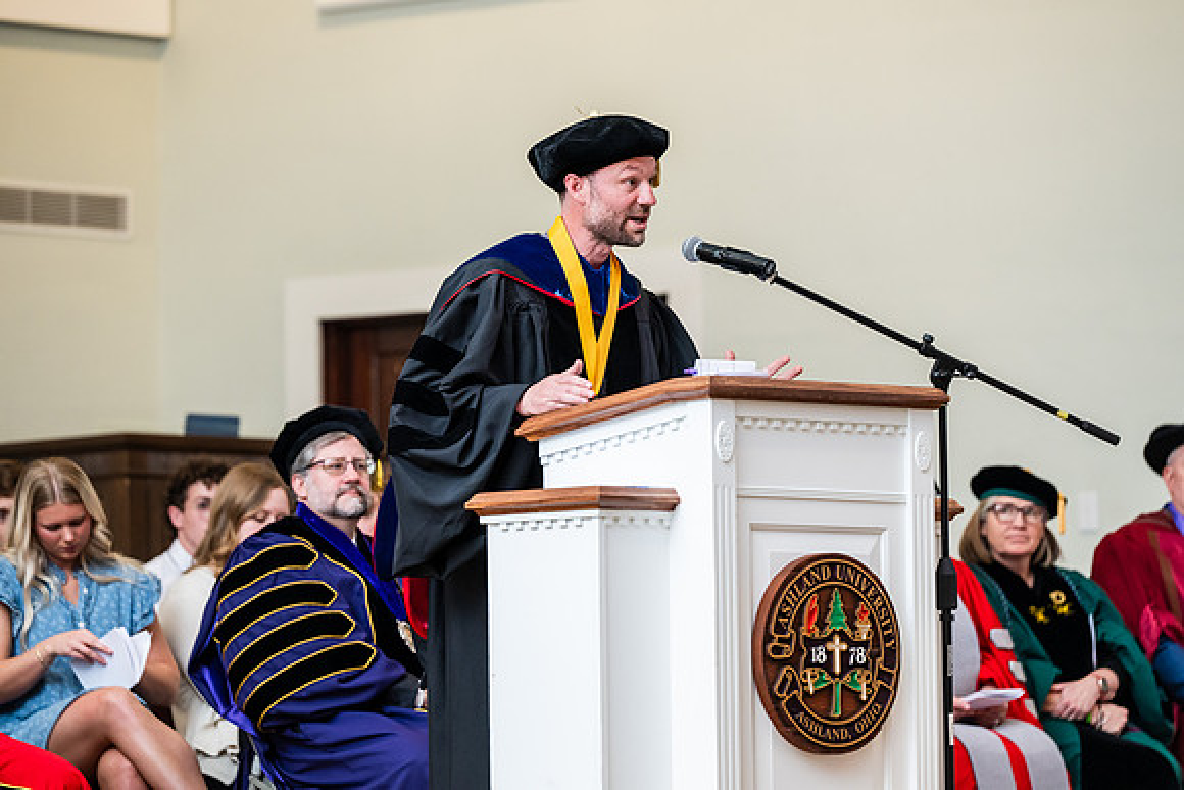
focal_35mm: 175
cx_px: 592
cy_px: 395
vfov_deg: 7.9
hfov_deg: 11.7
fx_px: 5757
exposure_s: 1/200
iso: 2000
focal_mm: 175
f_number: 4
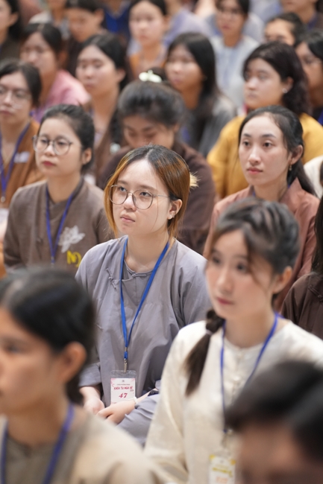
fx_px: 2020
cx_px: 162
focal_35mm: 150
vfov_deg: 13.7
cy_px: 242
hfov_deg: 9.1
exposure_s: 1/160
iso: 4000
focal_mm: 150
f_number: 2.8
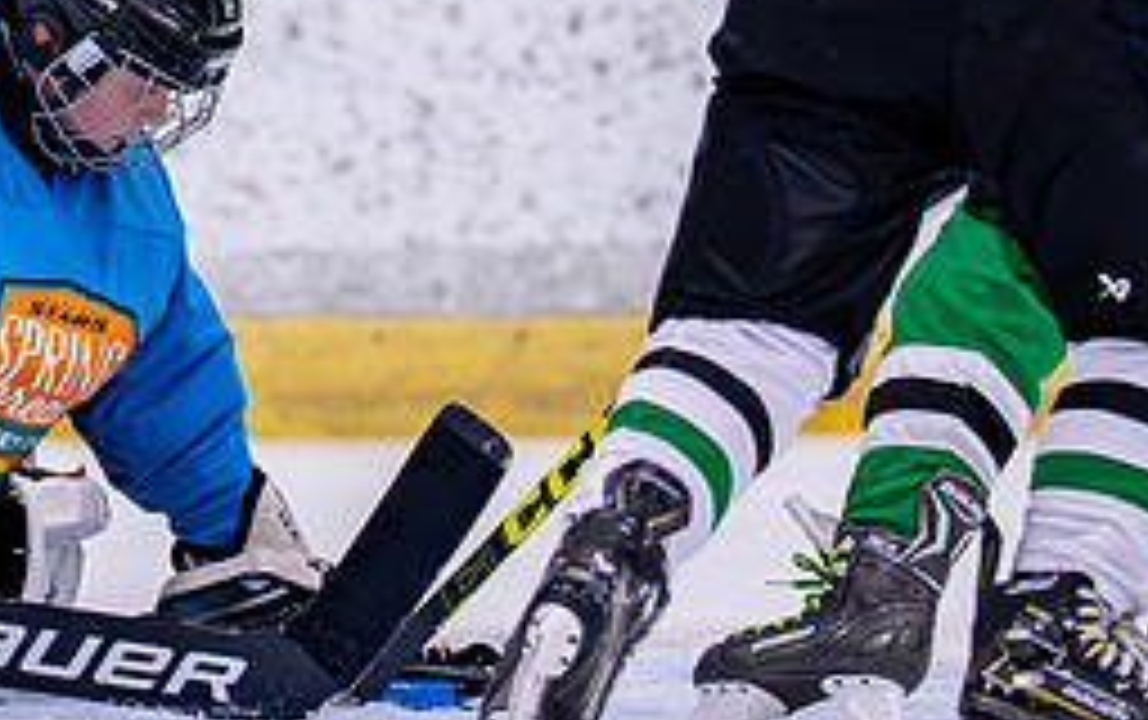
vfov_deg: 1.7
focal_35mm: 793
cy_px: 281
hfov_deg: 2.6
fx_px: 24838
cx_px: 20
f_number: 2.8
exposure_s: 1/1250
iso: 2500
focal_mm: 200
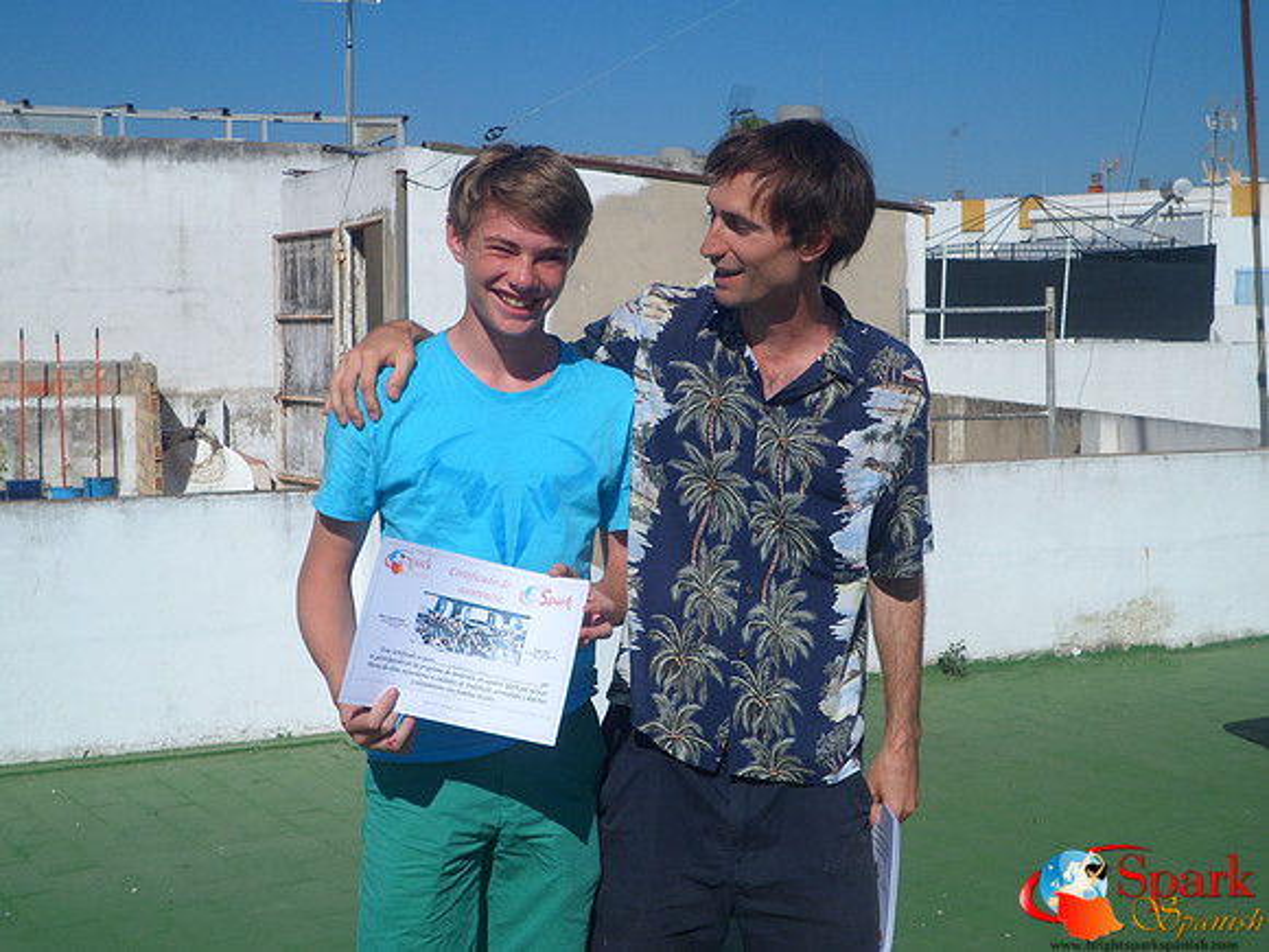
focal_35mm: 42
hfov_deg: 44.8
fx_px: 1540
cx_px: 634
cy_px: 476
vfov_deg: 34.3
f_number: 11.9
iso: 80
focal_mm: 7.8
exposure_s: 1/250
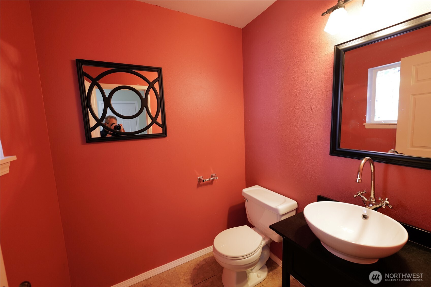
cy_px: 144
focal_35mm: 15
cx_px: 216
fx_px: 180
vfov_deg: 77.3
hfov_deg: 100.4
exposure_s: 1/30
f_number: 2.8
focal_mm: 15
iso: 500
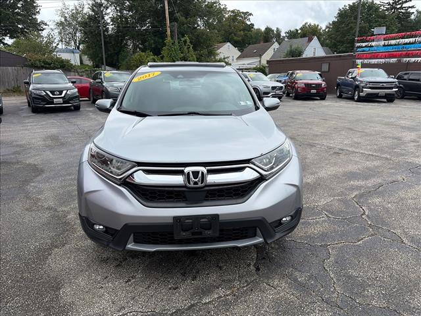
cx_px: 210
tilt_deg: -12.7
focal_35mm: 26
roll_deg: +1.3
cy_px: 158
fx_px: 316
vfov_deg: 53.1
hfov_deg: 67.3
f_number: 1.6
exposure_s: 1/1901
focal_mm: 5.96
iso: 50
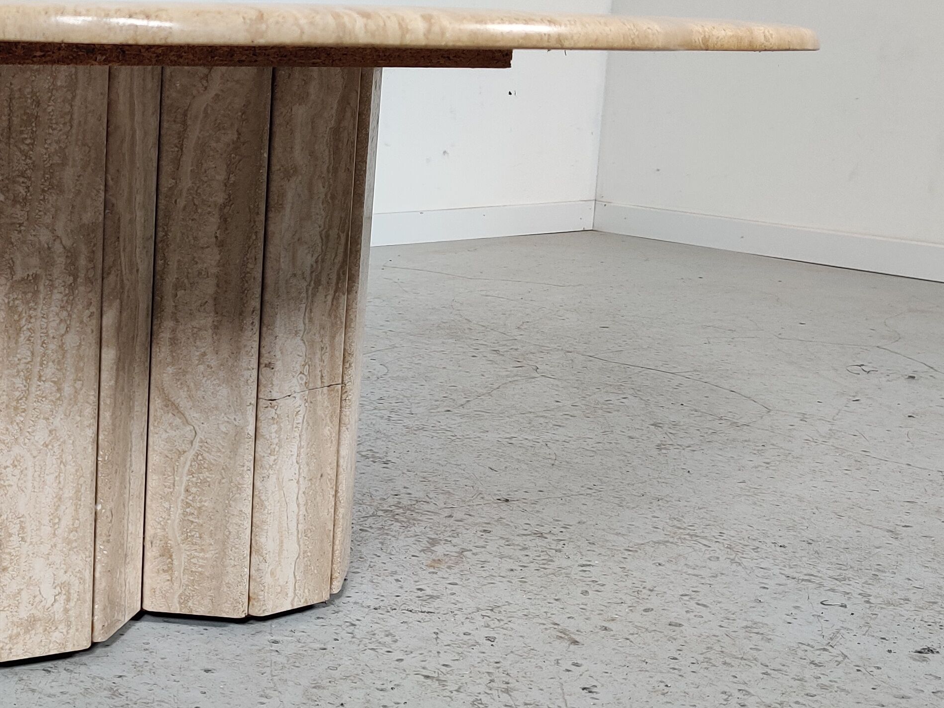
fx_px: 1554
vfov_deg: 25.7
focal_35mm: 57
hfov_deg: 31.7
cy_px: 340
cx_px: 39
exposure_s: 1/100
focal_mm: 4.75
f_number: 1.65
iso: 200
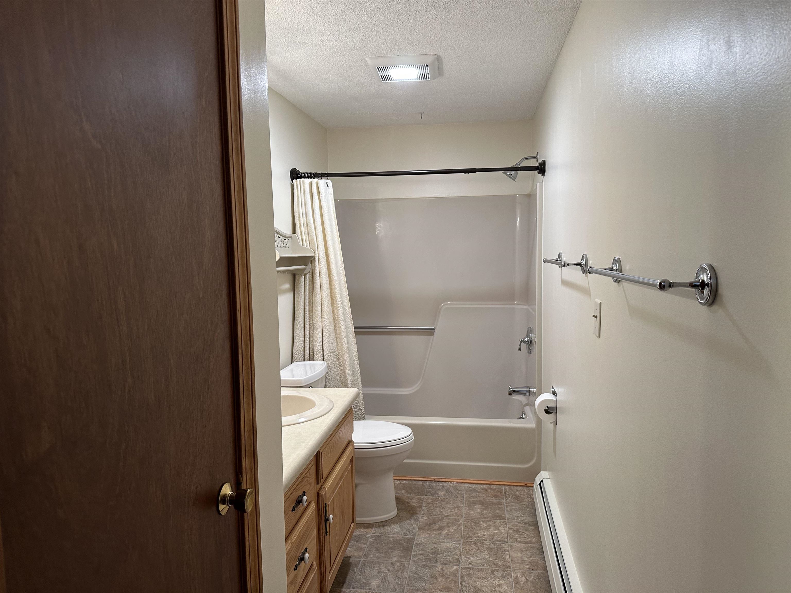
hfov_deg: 71.6
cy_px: 296
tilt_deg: -4.9
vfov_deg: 56.8
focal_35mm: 24
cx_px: 396
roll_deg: +0.9
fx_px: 548
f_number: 1.78
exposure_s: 1/60
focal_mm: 6.86
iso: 125
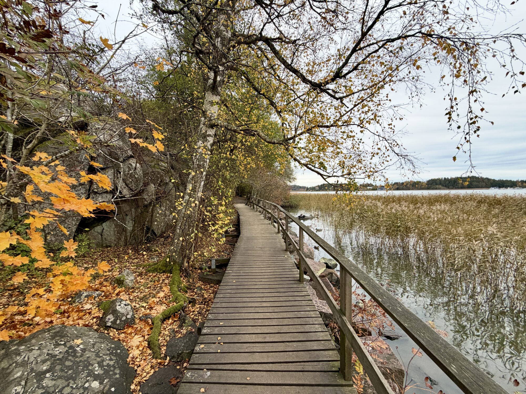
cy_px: 197
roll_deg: +0.3
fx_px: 213
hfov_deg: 102.1
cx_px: 263
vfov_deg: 85.7
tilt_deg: -1.5
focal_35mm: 14
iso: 100
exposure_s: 1/121
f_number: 2.2
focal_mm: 2.22
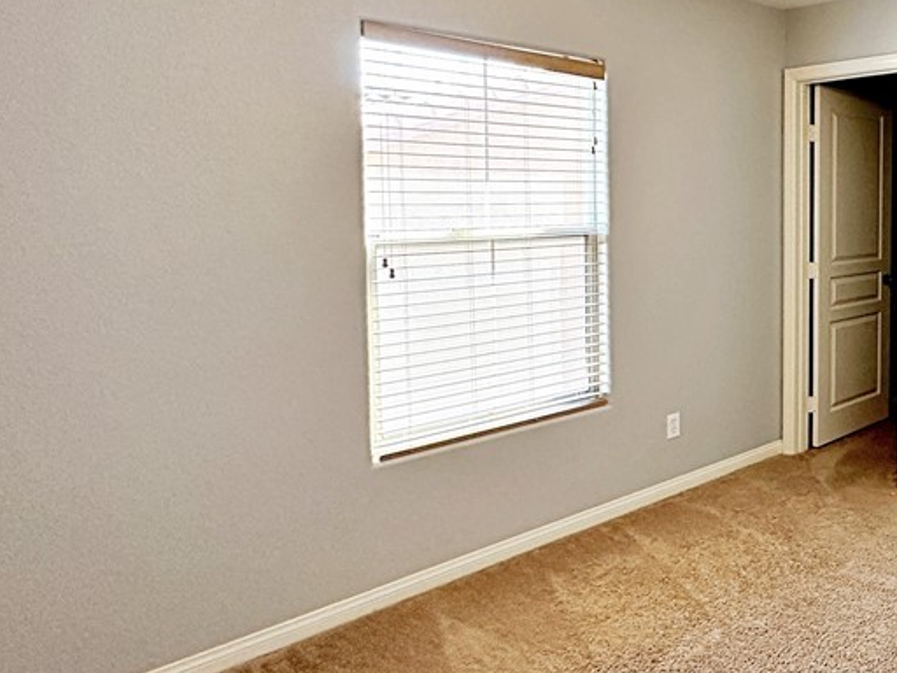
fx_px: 726
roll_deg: -0.2
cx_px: 860
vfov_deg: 49.0
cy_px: 235
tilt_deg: -1.6
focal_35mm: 28
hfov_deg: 52.8
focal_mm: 2.22
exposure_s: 1/120
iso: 250
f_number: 2.2
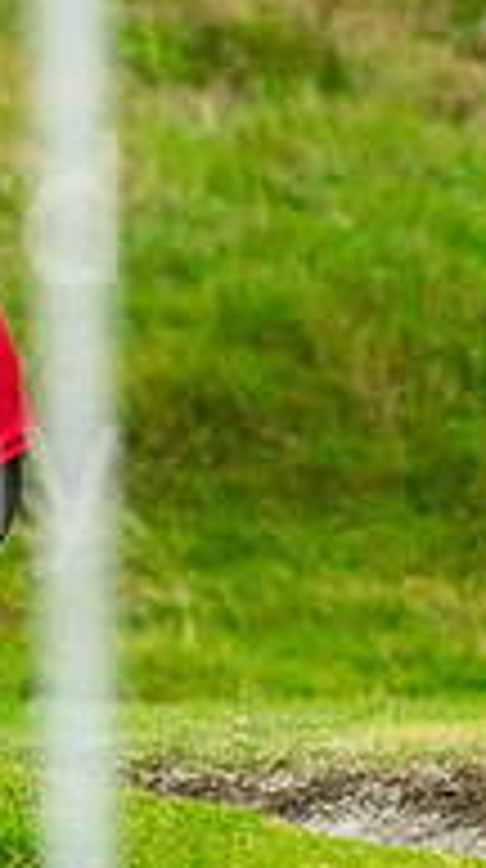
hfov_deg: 0.9
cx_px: -450
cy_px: 252
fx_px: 32638
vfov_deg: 1.5
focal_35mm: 1419
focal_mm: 300
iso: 800
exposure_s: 1/1600
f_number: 4
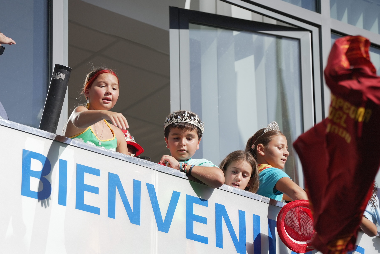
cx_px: 190
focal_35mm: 200
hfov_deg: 10.3
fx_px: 2112
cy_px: 127
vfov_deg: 6.9
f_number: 4
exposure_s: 1/8000
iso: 800
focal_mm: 200
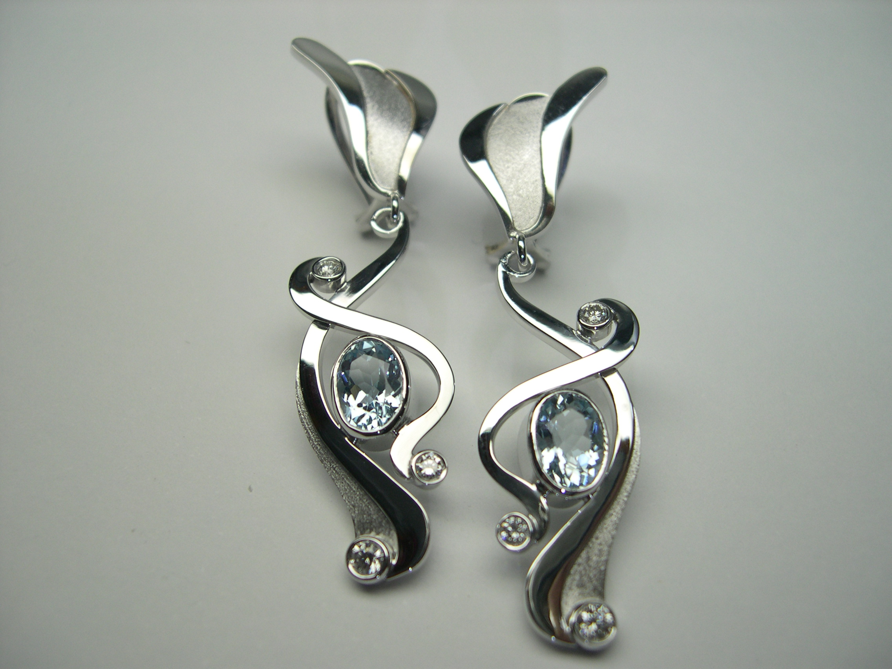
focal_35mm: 38
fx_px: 979
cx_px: 446
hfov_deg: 49.0
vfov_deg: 37.7
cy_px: 334
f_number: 2.8
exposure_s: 1/163
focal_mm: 8
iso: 100
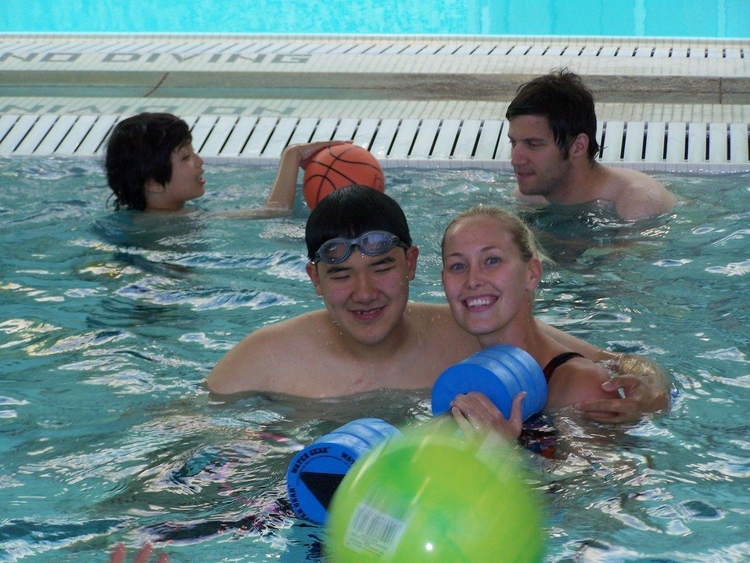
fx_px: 3012
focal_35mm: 139
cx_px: 375
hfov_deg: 14.2
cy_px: 282
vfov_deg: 10.7
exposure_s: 1/100
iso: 80
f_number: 3.3
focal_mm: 23.1
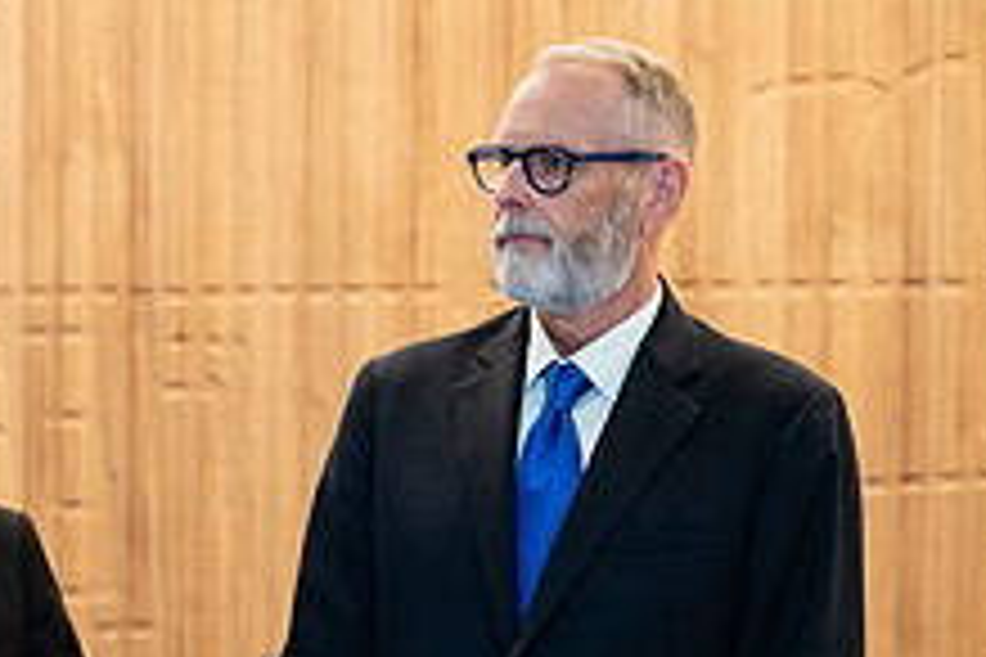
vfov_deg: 8.8
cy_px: 566
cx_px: -314
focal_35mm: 156
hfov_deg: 12.7
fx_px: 4272
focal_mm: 58
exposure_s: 1/200
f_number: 3.5
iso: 640
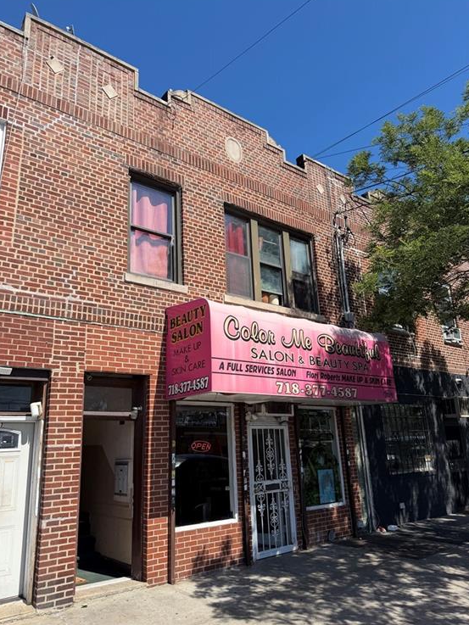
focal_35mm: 25
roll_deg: +2.4
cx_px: 236
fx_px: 451
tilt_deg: +16.1
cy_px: 314
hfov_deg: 54.9
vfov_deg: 69.4
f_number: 1.78
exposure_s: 1/3953
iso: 80
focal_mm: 6.76
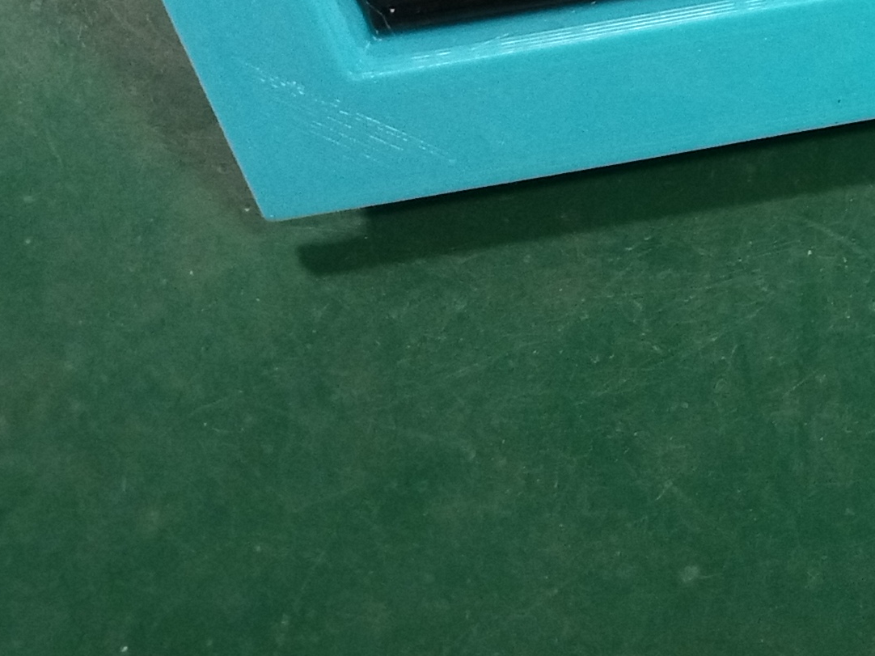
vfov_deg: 13.6
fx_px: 2527
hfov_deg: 16.5
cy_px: -427
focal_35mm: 100
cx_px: 1560
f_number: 1.85
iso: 537
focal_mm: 3.64
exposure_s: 1/100
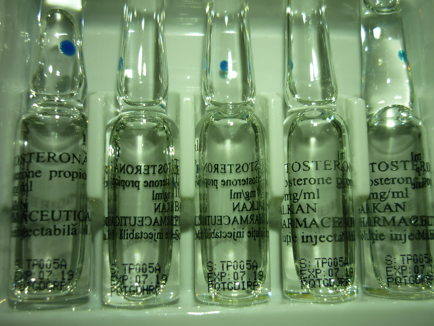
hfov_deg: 55.4
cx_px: 217
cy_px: 163
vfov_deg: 42.9
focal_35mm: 33
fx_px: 414
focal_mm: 5.5
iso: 80
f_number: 2.8
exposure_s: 1/100
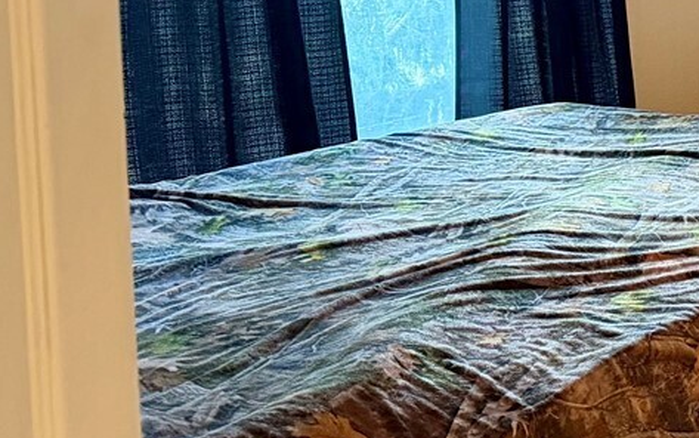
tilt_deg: -6.5
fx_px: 1639
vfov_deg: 14.7
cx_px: 1085
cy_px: -98
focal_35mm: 86
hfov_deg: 20.3
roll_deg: -0.5
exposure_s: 1/60
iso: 640
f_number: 1.78
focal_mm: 6.76
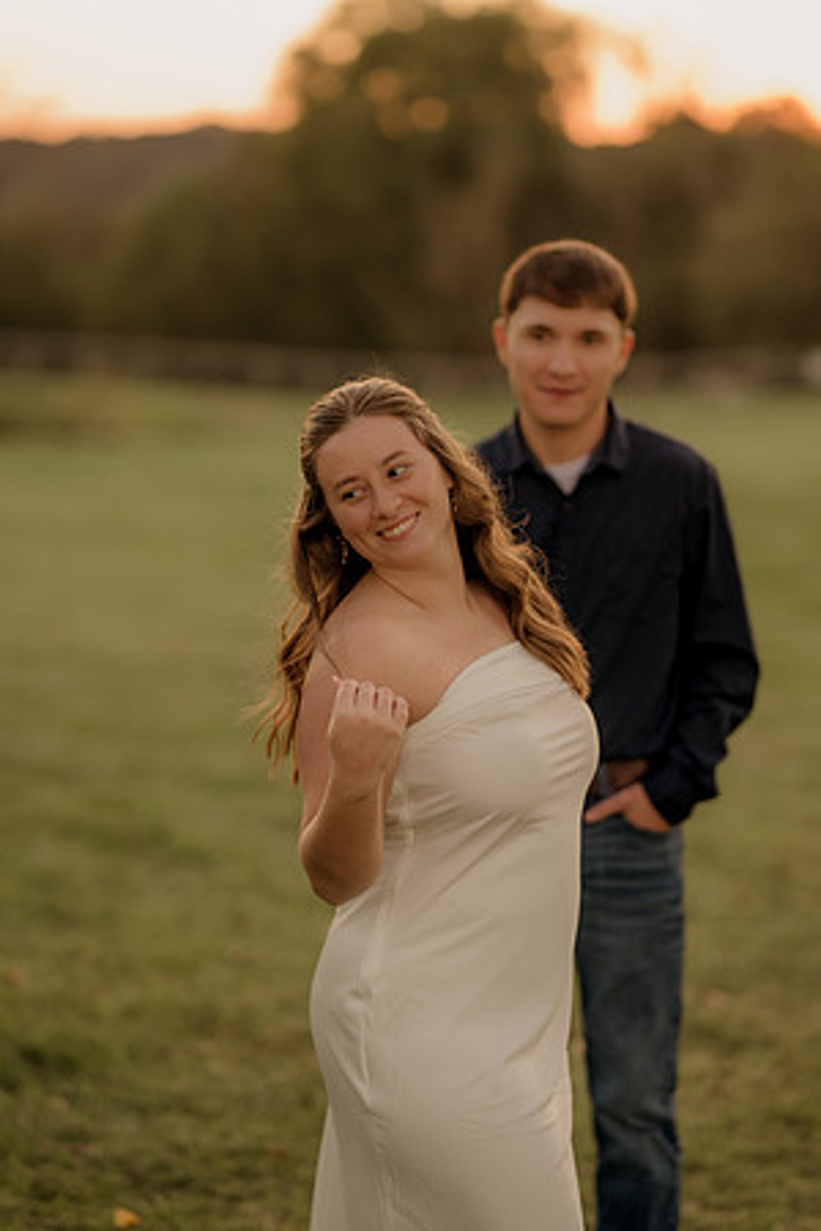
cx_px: 410
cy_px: 616
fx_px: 2907
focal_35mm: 85
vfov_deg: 23.9
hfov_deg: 16.1
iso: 100
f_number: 1.8
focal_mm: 85
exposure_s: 1/125
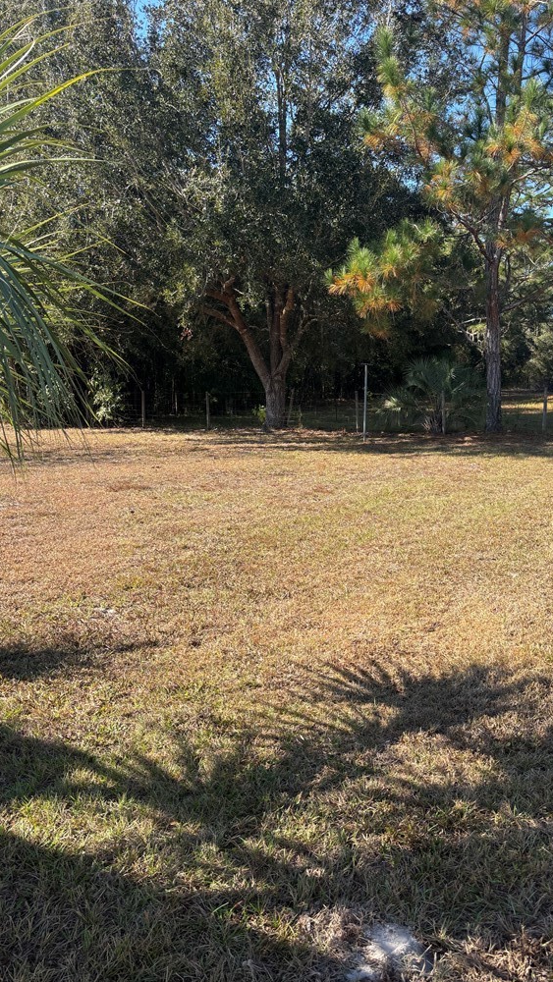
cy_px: 487
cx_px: 360
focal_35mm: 29
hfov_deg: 39.8
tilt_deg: -7.9
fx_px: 755
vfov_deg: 66.1
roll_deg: +0.5
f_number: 1.6
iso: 50
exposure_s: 1/1103
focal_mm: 5.96
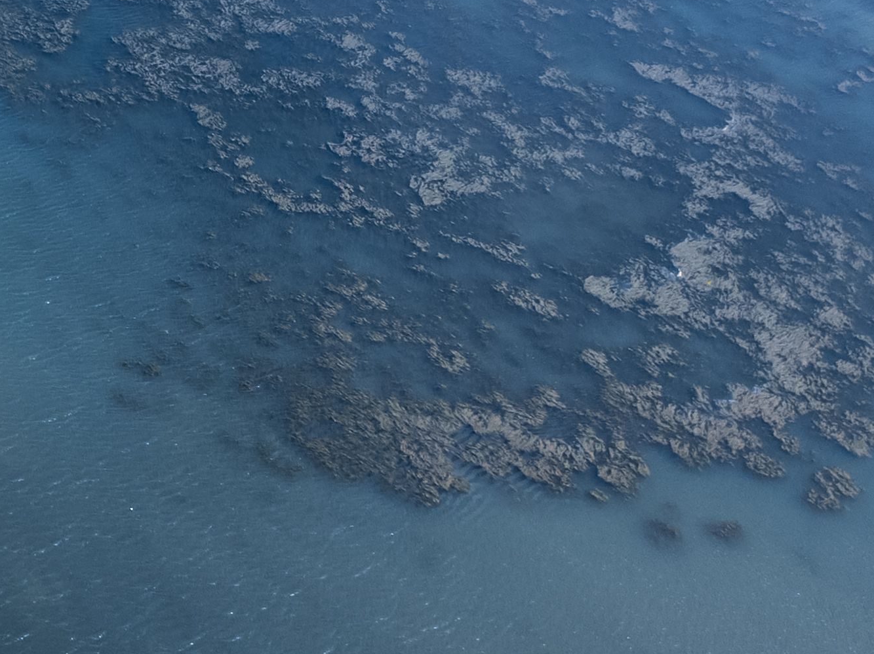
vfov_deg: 14.2
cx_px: -512
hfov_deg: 18.3
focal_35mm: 93
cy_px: -483
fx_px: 2347
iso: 150
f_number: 2.8
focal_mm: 12.29
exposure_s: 1/2000
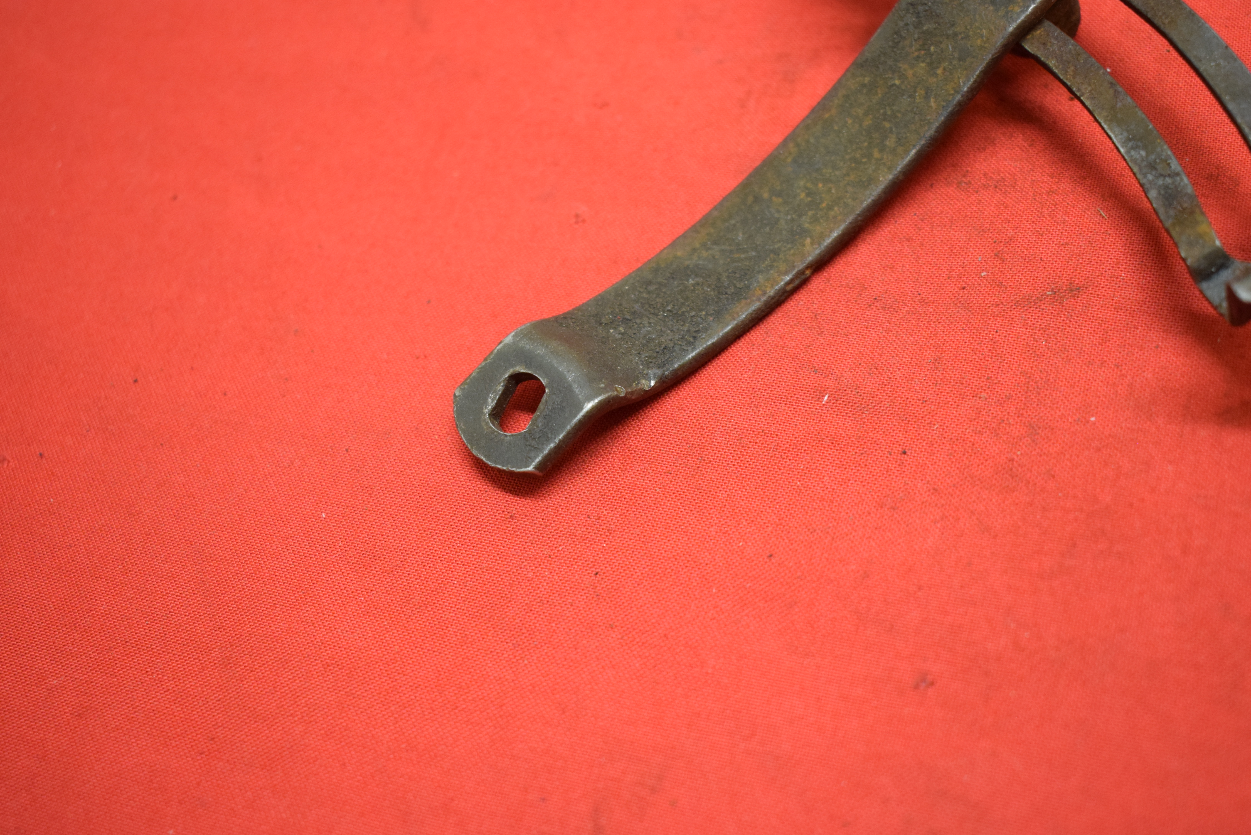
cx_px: 626
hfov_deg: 43.6
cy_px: 418
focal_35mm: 45
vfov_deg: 29.9
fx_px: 1564
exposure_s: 1/100
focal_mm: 30
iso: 2000
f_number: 5
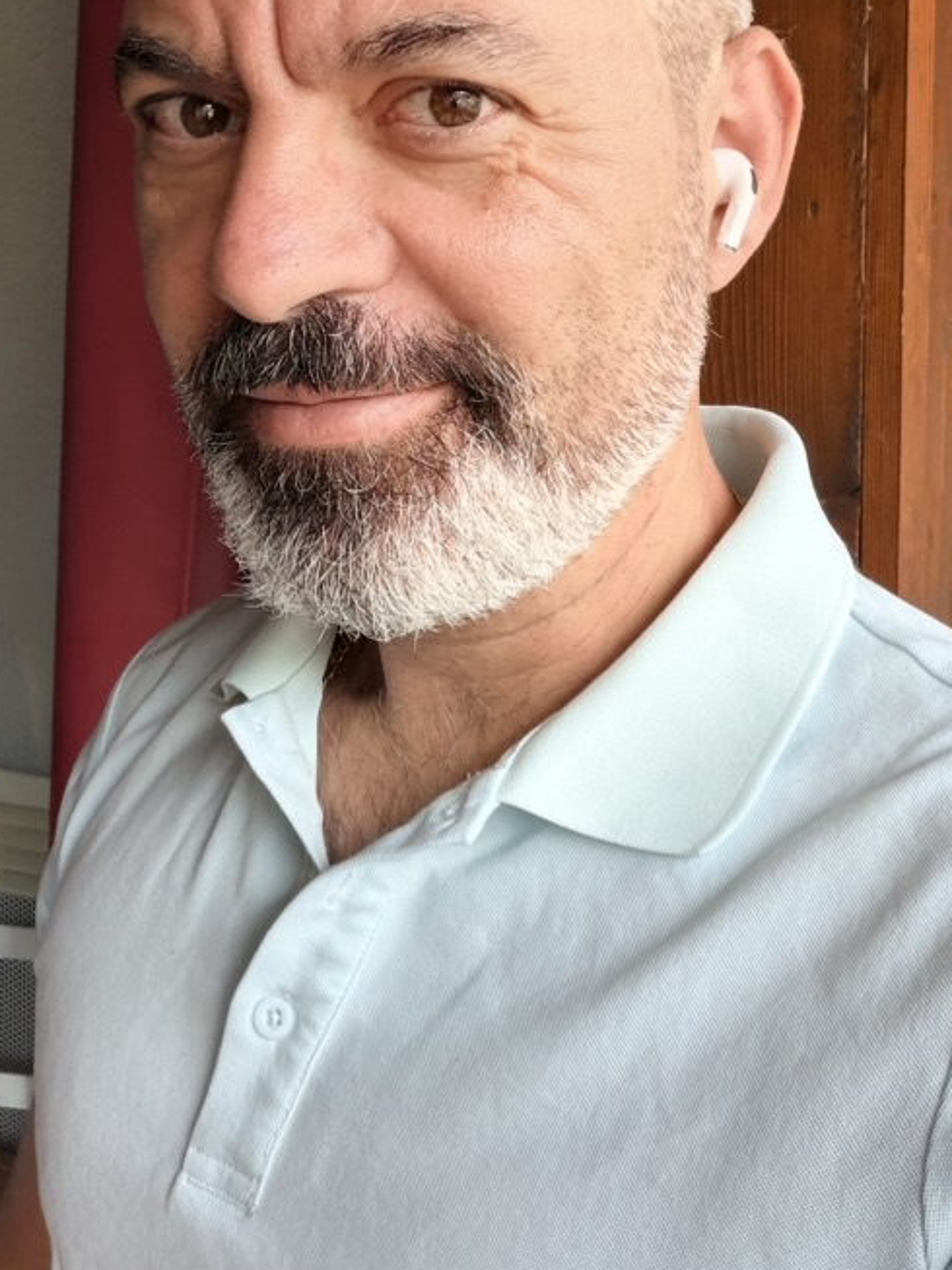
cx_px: 408
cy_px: 350
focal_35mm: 47
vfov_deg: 39.6
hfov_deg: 30.8
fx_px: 1725
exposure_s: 1/121
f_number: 1.9
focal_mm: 2.71
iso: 50
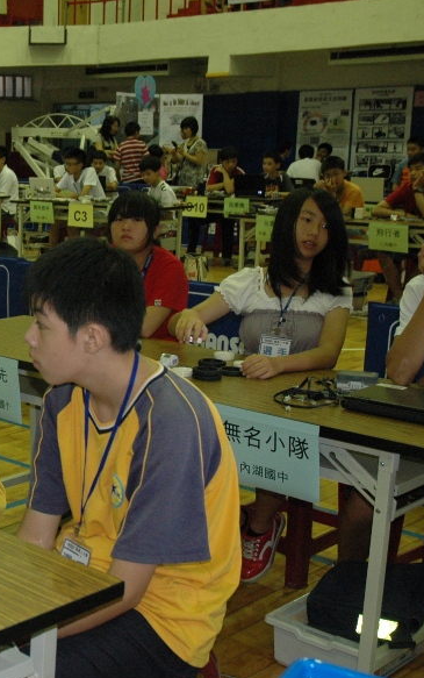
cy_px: 355
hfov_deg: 20.0
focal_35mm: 59
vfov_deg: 34.5
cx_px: -143
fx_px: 1089
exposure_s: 1/60
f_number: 4
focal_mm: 22
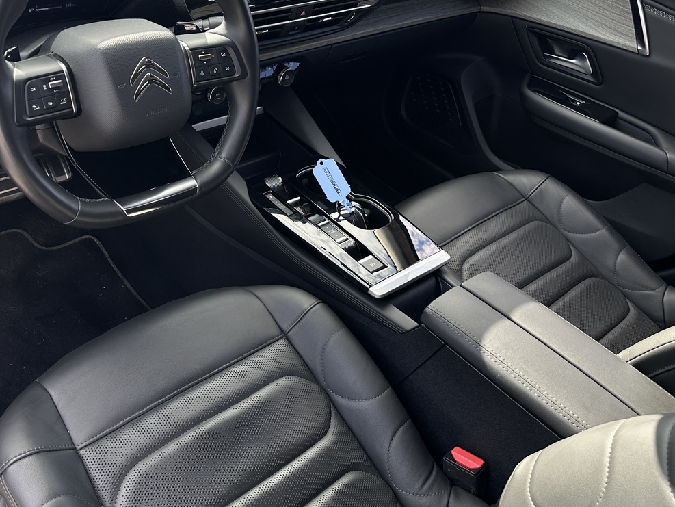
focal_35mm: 35
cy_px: 224
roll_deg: -12.1
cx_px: 254
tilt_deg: -38.7
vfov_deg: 40.7
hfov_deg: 52.1
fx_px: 683
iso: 80
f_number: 1.78
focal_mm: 6.86
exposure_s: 1/255
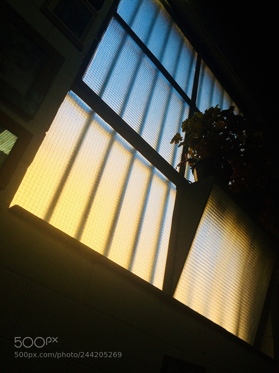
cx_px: 140
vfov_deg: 61.7
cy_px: 186
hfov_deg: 48.2
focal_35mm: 29
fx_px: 312
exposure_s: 1/570
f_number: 2.2
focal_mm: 4.15
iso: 32
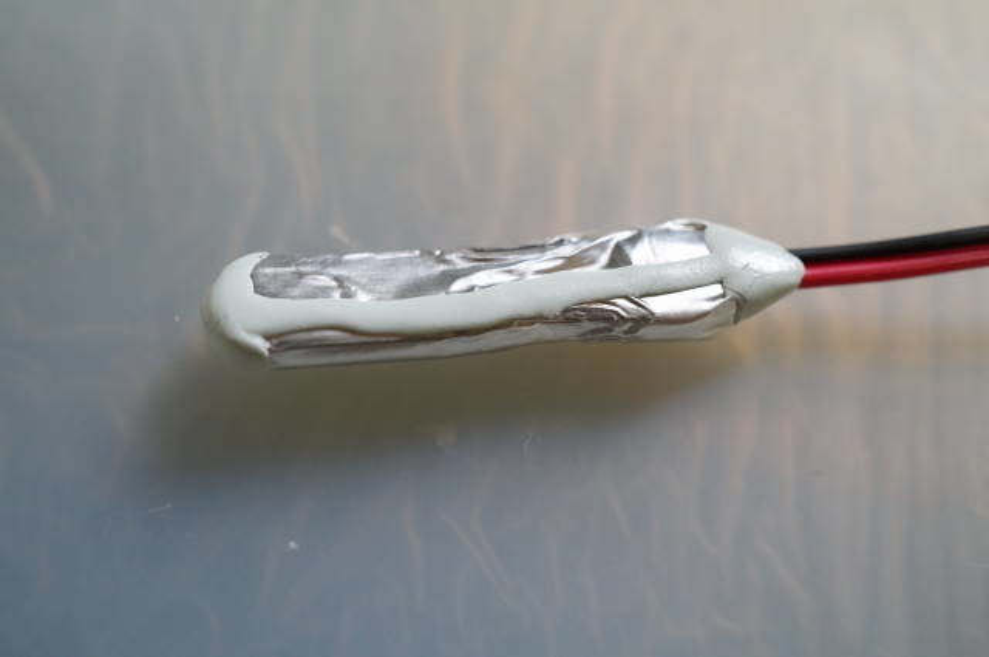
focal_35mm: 45
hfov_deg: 43.7
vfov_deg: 29.8
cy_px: 328
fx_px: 1235
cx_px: 494
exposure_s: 1/60
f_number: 5
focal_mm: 30
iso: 1250
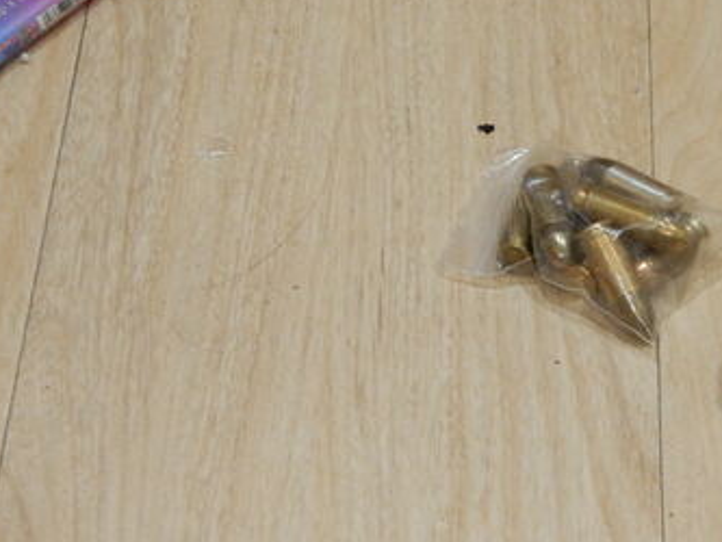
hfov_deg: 15.5
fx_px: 2629
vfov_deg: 11.8
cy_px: 267
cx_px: 627
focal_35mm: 126
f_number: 4.5
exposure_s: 1/30
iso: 400
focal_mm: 12.5
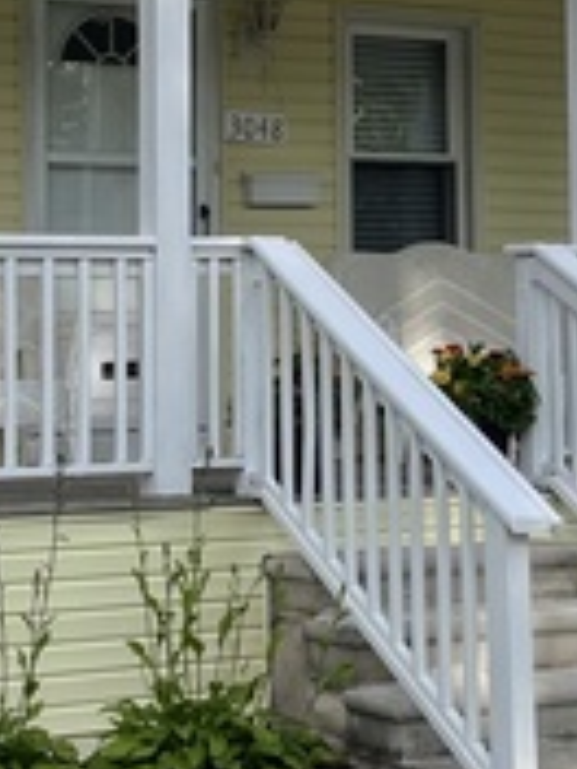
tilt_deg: +6.4
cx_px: 232
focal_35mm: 95
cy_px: 151
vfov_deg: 20.4
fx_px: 2111
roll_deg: +0.8
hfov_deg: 15.6
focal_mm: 5.1
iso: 32
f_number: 1.6
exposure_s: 1/3344
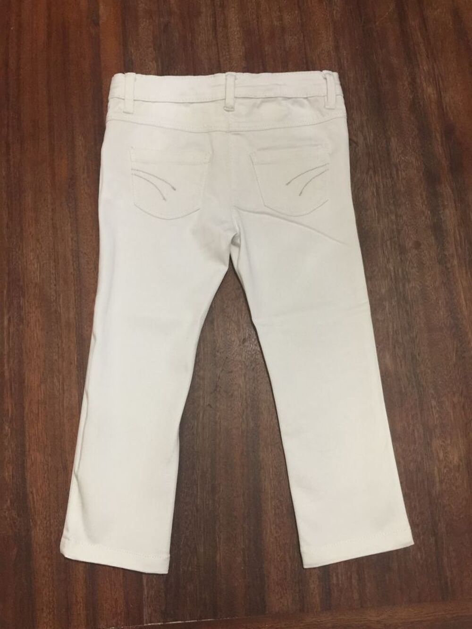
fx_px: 527
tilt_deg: -78.3
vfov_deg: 61.7
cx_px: 236
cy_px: 314
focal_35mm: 29
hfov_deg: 48.2
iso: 125
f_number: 2.2
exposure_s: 1/17
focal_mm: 4.15
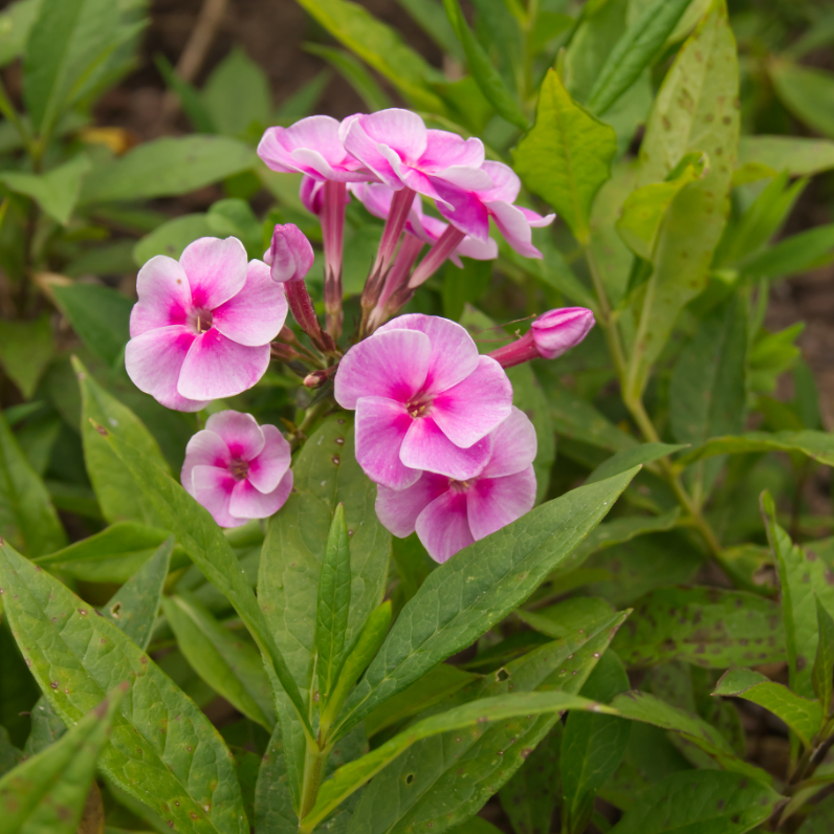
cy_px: 416
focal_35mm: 106
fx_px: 2880
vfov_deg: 16.5
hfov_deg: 16.5
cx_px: 375
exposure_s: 1/500
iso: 800
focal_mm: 55
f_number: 10
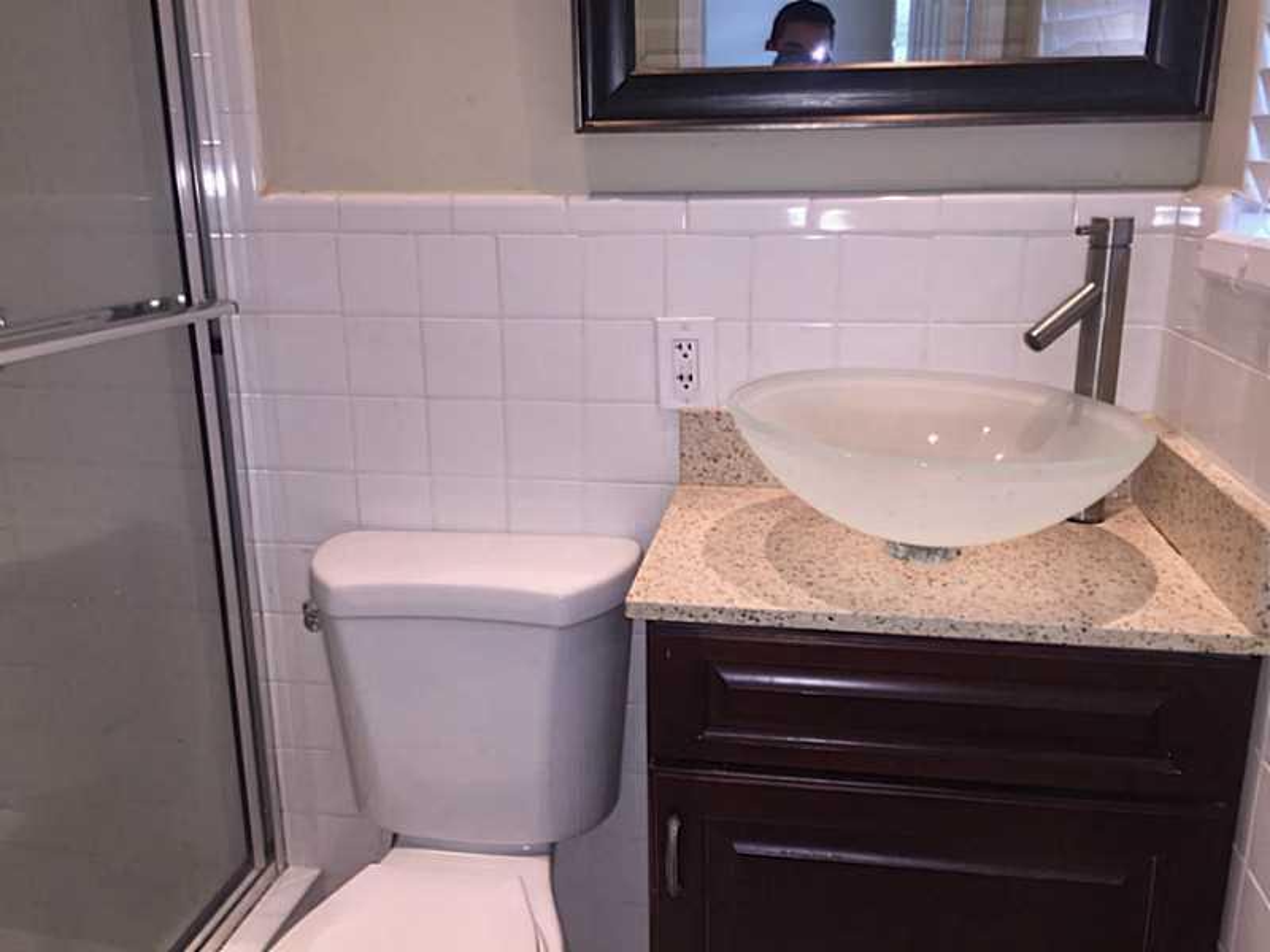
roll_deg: +0.2
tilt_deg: -14.7
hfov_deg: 61.7
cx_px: 635
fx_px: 1064
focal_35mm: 29
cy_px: 476
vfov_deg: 48.2
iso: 50
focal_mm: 4.15
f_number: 2.2
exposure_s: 1/30
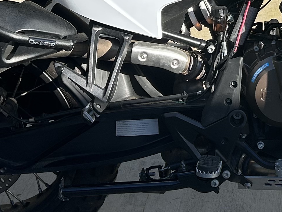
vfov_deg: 13.3
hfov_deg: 18.0
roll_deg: +1.3
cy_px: -42
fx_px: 880
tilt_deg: -23.1
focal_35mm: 108
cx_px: 239
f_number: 1.5
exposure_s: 1/1669
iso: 50
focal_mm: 5.7
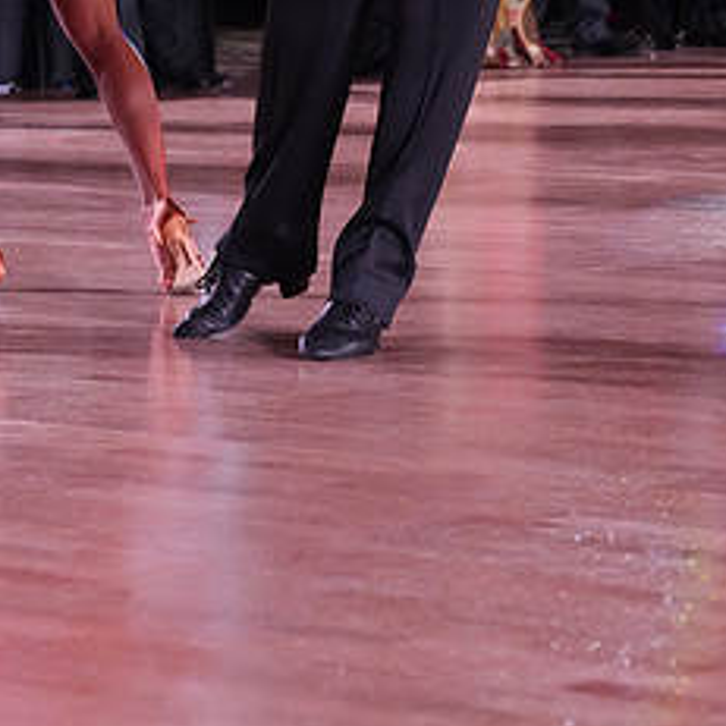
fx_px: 4817
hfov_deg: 8.6
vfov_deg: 8.5
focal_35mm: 203
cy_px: -148
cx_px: 178
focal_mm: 95
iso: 5000
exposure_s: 1/250
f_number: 5.6
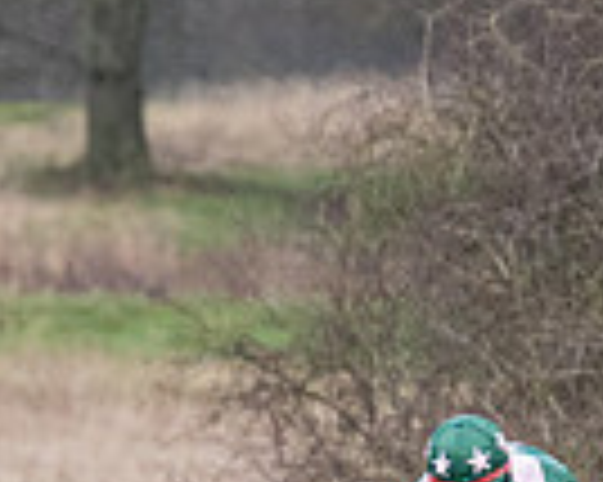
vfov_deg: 0.7
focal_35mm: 2120
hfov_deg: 0.9
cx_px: 1169
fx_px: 37807
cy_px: 654
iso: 800
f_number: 4
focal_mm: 240
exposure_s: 1/1000
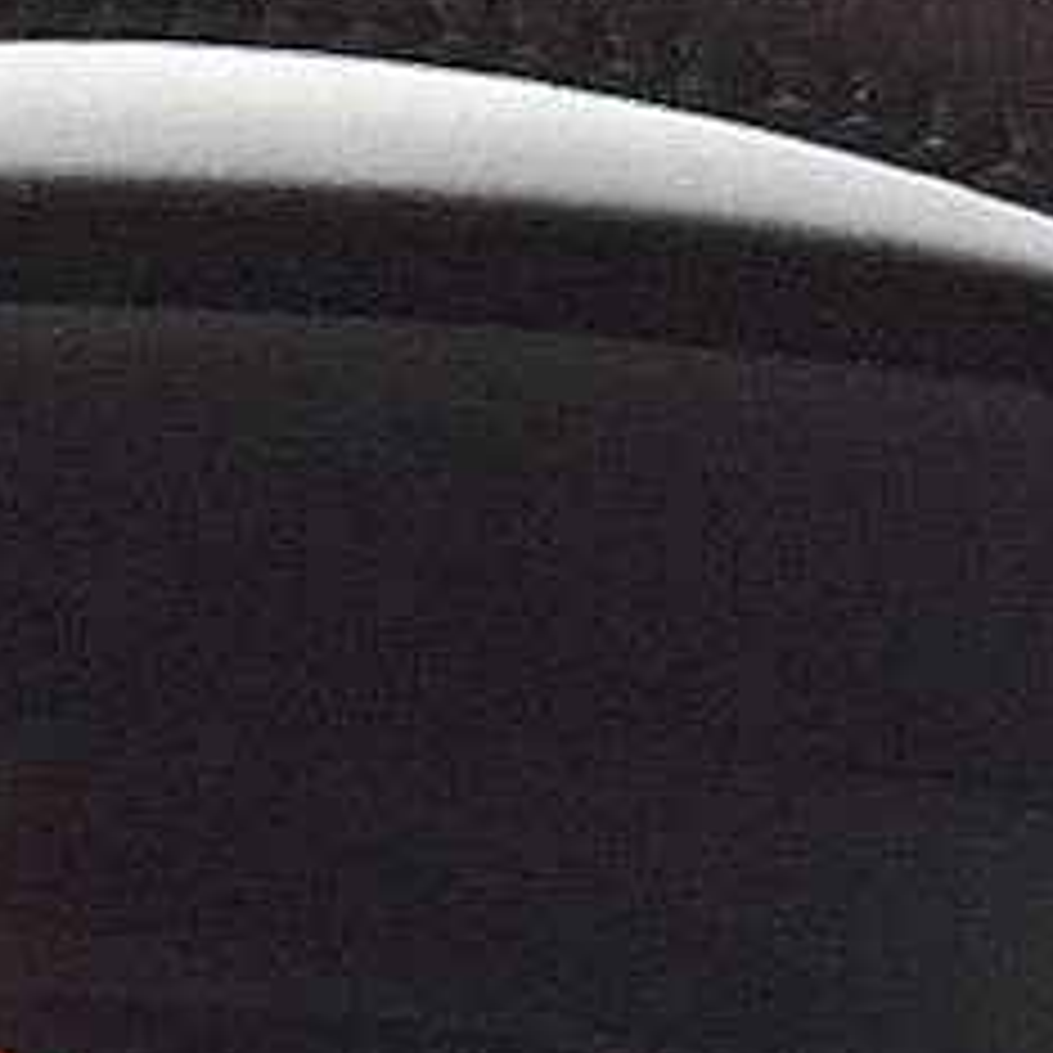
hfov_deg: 11.4
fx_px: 5197
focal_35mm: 151
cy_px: 2452
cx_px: -54
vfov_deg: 10.2
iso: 100
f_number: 1.8
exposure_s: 1/100
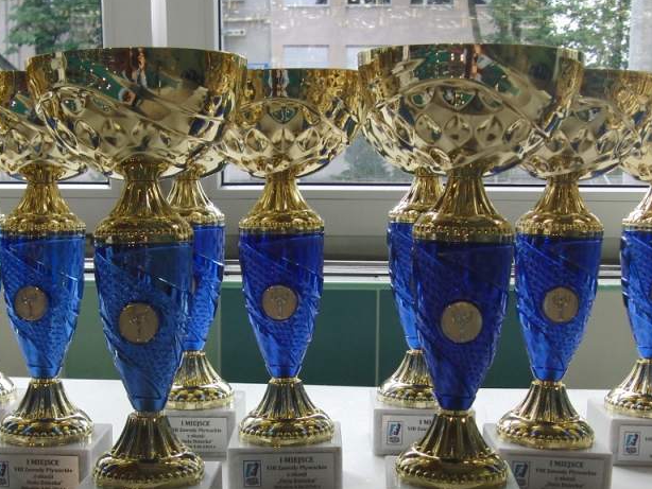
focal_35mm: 55
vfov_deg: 26.4
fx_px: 1036
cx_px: 273
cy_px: 333
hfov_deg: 34.8
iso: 100
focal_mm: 5.9
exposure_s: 1/125
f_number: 2.9
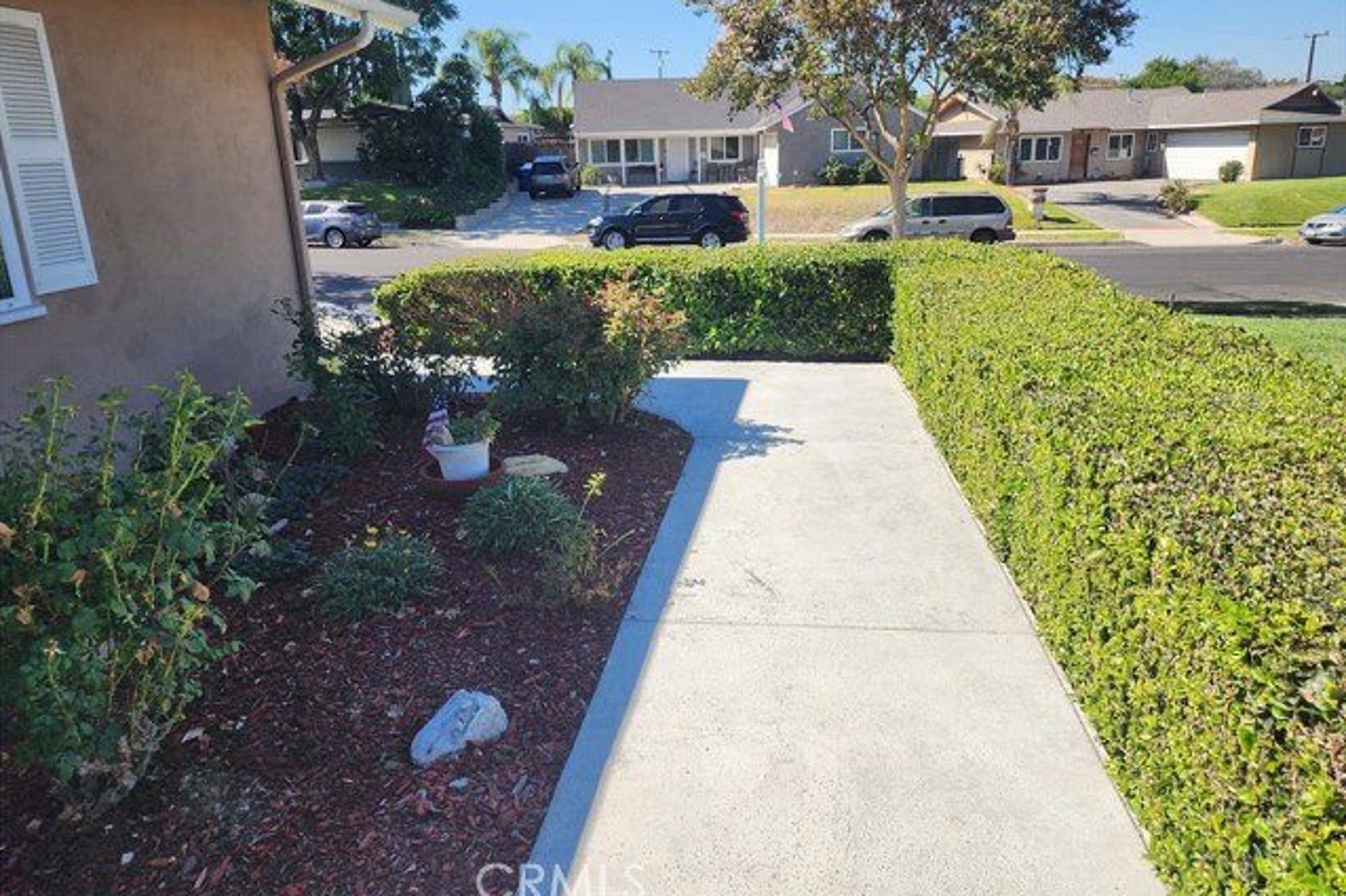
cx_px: 673
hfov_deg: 73.8
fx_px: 897
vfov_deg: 53.0
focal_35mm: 24
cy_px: 407
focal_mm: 6.4
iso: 12
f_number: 1.8
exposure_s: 1/786
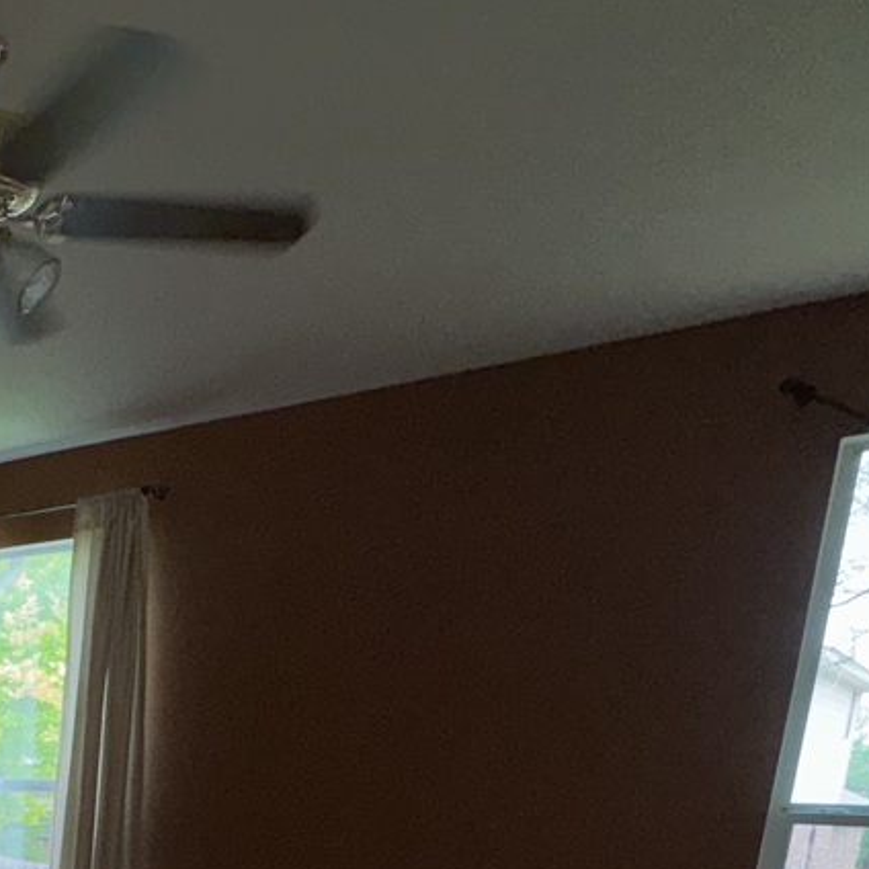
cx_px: -152
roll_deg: -1.4
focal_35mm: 42
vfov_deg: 32.7
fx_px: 1193
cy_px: 1053
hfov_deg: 33.3
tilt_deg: -14.0
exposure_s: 1/60
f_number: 2.2
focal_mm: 2.22
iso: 100
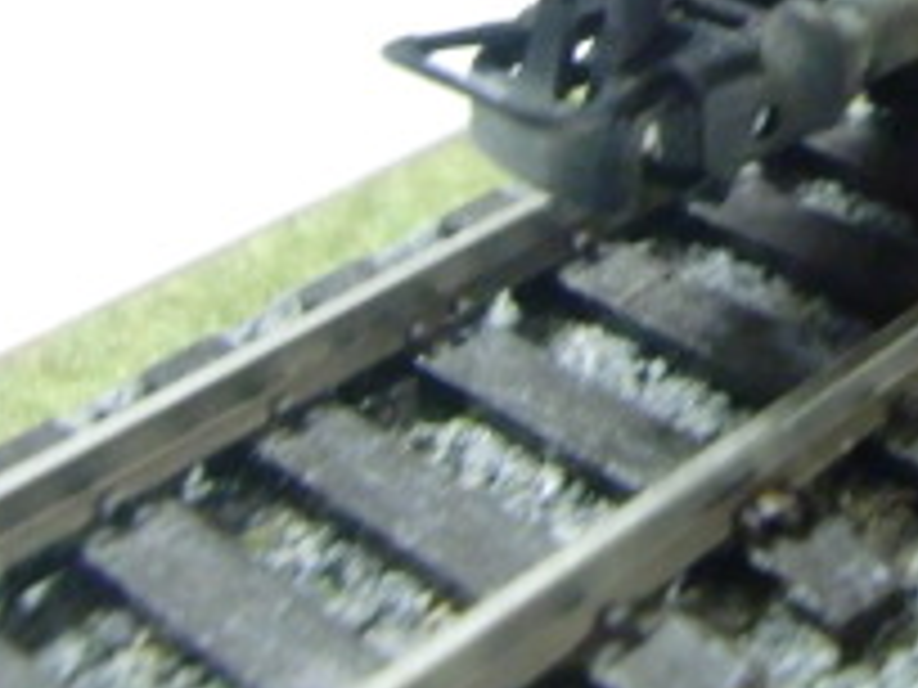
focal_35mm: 88
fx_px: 2334
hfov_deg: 20.5
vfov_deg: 15.4
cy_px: -373
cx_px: 1156
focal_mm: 4.9
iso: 400
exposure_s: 1/10
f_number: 2.6
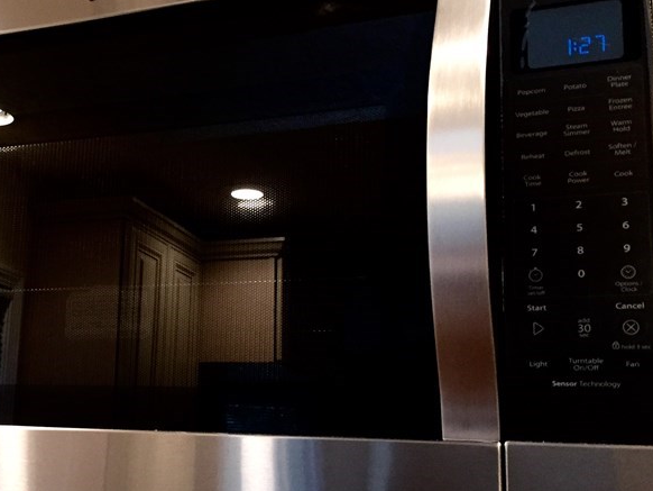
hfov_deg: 36.6
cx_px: 165
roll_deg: -1.0
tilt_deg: +10.1
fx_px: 962
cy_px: 269
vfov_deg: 28.6
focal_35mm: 51
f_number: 2.2
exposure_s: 1/33
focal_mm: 4.15
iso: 250
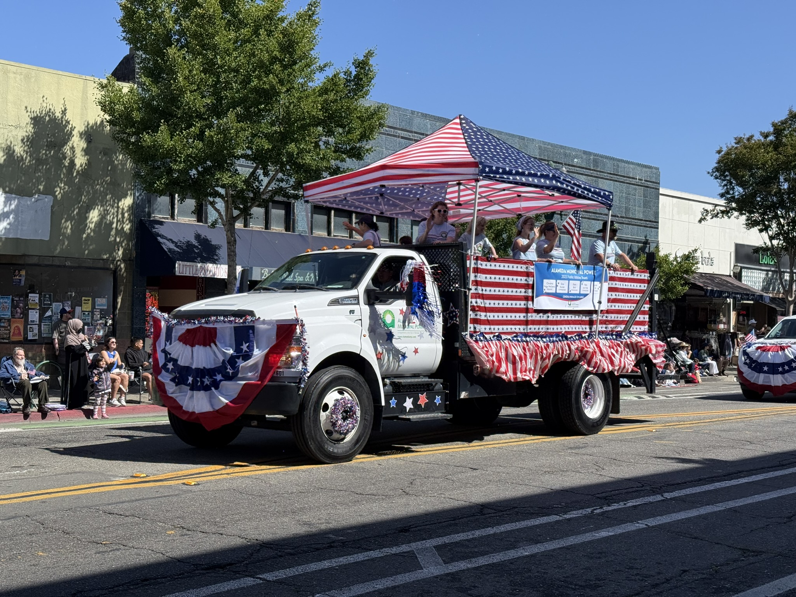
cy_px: 298
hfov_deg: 39.7
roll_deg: -1.2
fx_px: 1104
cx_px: 398
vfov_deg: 30.3
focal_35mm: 48
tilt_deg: +1.0
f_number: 1.78
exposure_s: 1/4329
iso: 64
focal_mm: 6.76
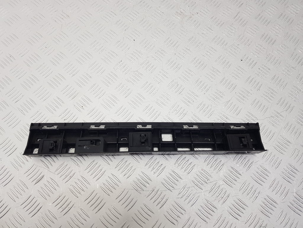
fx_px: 228
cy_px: 114
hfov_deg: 67.3
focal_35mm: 26
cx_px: 152
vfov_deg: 53.1
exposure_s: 1/100
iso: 50
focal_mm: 4.2
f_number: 1.7
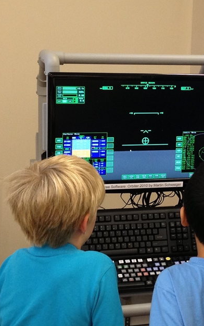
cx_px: 213
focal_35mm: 67
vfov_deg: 30.6
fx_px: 596
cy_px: 153
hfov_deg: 18.8
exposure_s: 1/20
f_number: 2.4
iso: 125
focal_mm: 4.13
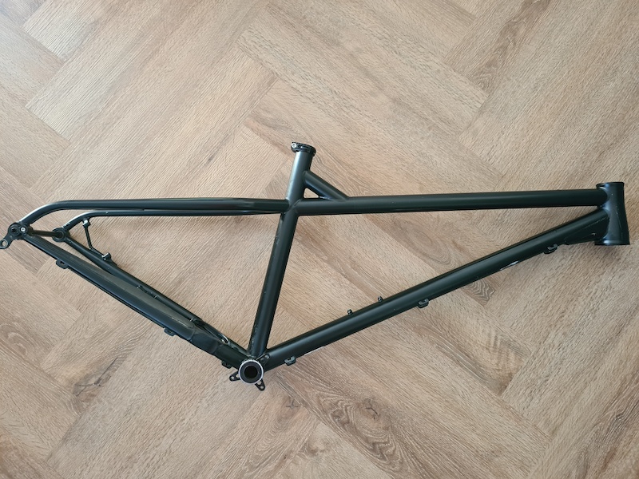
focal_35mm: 26
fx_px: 480
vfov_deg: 53.1
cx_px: 320
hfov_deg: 67.3
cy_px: 240
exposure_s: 1/50
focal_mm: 5.4
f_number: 1.8
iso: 500
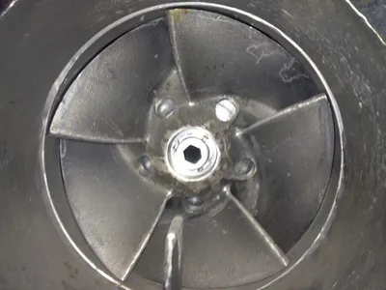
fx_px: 390
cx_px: 193
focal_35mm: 35
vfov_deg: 40.7
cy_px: 145
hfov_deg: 52.6
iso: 64
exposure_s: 1/20
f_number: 2.4
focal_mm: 4.28
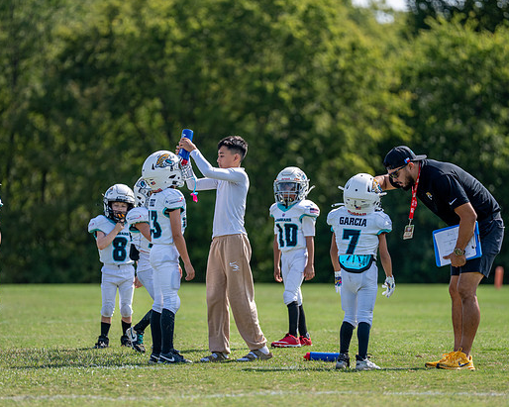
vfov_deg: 6.1
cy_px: 225
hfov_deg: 7.6
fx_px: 3826
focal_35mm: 254
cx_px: 245
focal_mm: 200
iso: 160
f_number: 2.8
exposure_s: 1/2500
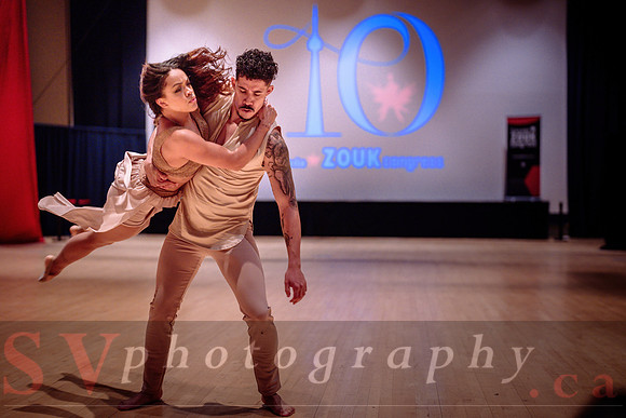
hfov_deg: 38.8
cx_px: 313
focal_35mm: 51
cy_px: 209
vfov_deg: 26.4
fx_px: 890
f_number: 1.4
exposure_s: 1/320
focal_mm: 50
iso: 1600
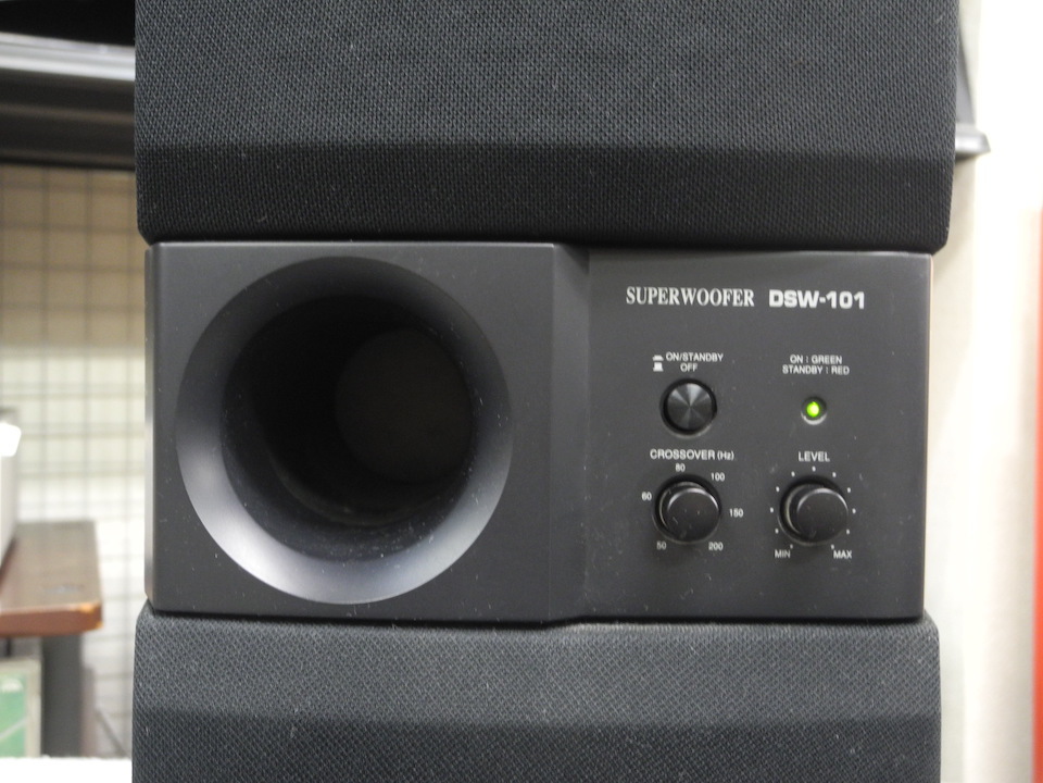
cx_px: 522
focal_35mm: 38
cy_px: 392
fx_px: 1145
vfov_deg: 37.7
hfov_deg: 49.0
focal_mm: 8.1
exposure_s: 1/12
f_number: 3.2
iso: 400
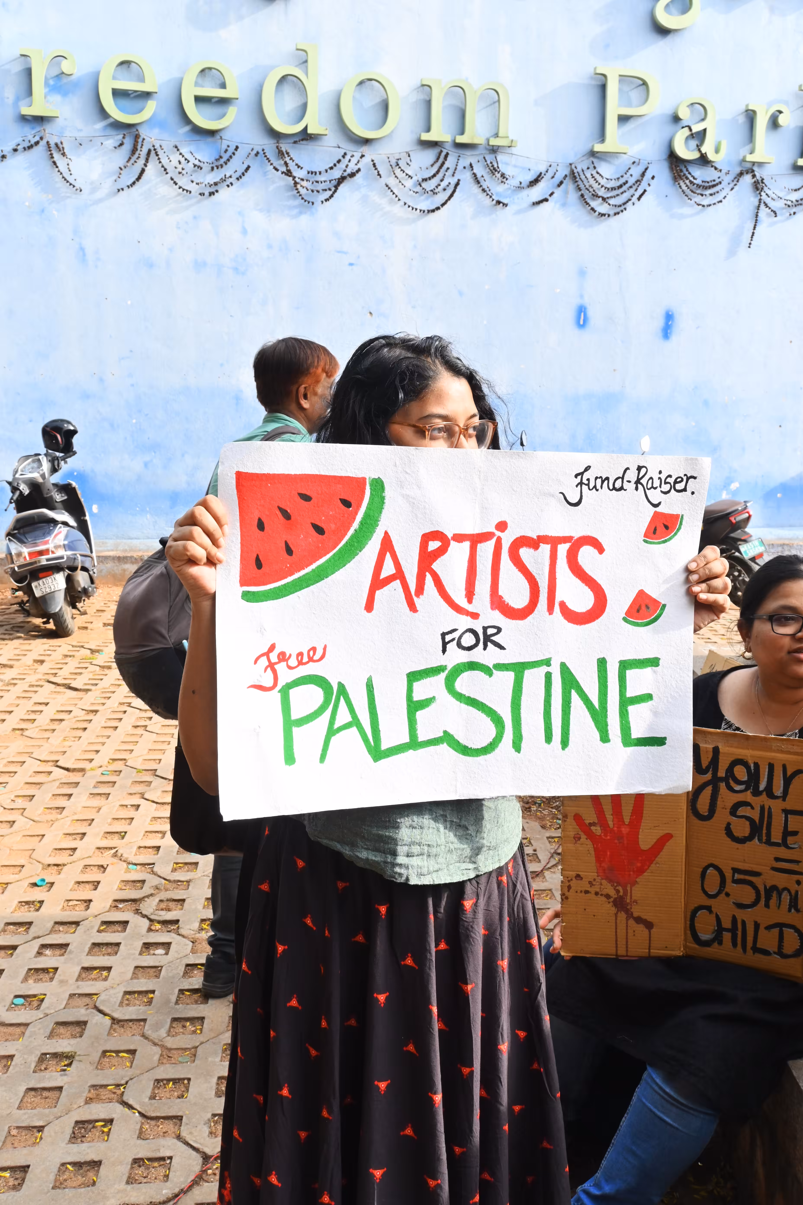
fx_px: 1154
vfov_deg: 55.1
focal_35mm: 34
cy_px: 602
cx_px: 402
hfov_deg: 38.4
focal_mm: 23
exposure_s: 1/125
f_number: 10
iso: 400
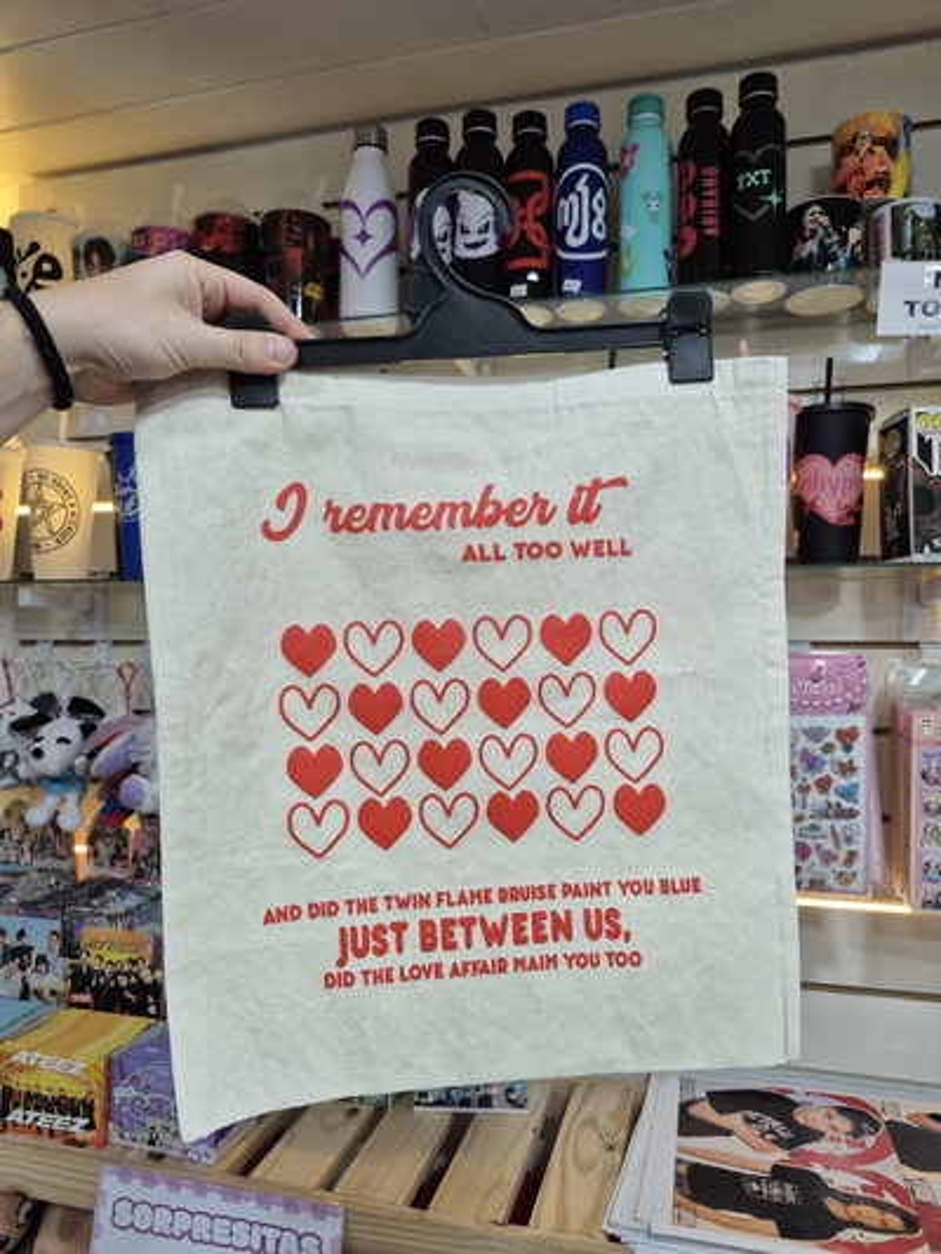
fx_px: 833
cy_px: 627
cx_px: 470
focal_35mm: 23
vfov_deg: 73.9
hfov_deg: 58.9
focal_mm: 5.4
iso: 250
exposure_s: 1/100
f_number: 1.8
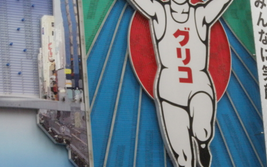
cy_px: 83
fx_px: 1055
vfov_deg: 9.1
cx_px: 206
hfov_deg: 14.4
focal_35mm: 145
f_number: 5.1
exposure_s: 1/80
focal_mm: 15
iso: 200
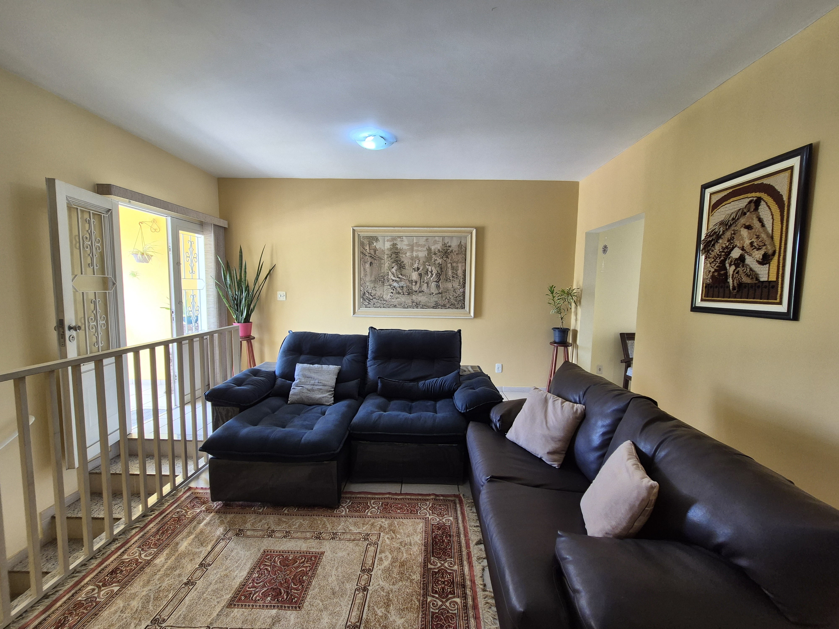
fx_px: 315
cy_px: 314
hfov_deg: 106.2
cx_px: 420
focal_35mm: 13
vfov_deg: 89.9
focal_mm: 2.2
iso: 80
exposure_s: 1/60
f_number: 2.2
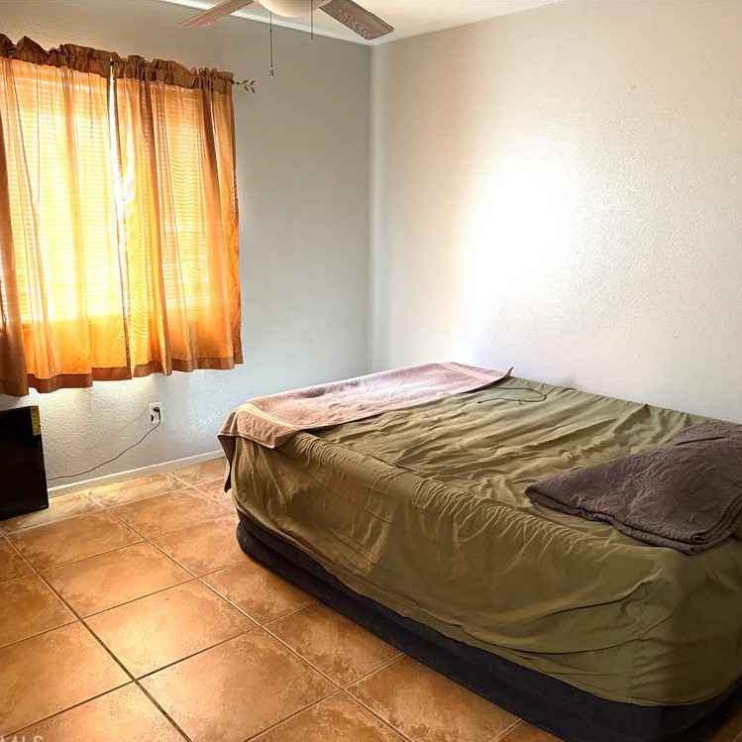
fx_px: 703
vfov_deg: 55.6
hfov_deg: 55.6
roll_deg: -1.6
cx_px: 388
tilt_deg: -13.4
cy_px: 378
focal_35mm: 29
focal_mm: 6.76
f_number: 1.78
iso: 400
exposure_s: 1/60
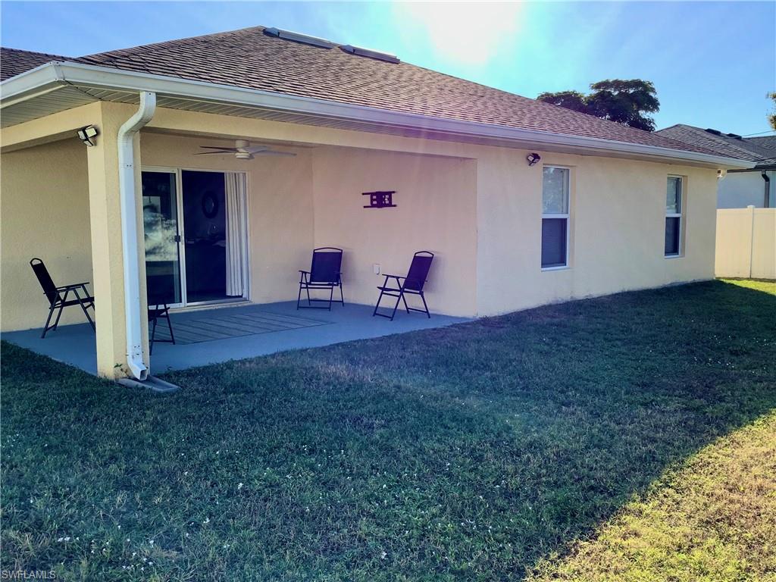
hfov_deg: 58.4
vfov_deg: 45.4
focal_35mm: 31
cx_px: 388
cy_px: 291
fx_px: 695
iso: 25
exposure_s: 1/364
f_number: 2.4
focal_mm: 3.3
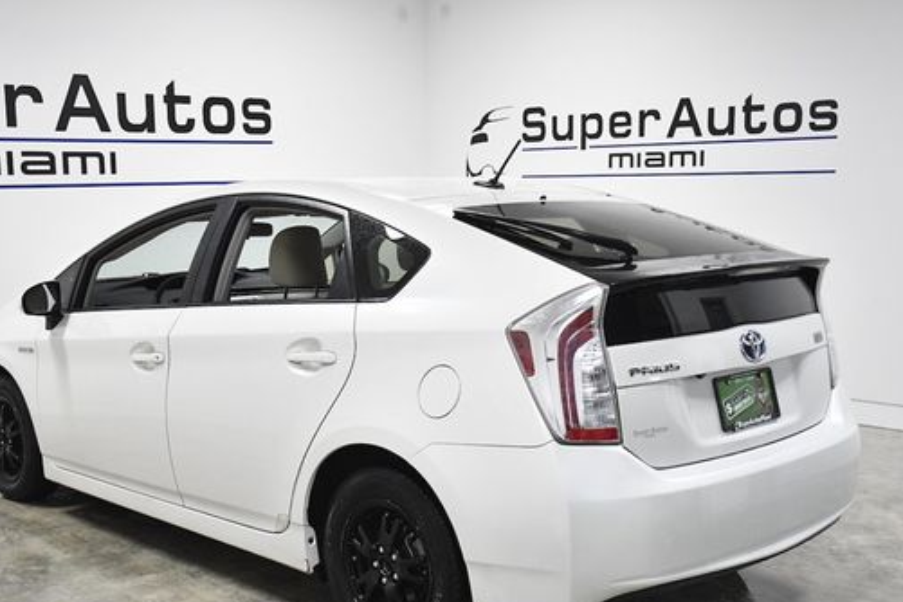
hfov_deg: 42.7
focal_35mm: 46
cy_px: 351
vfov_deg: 29.2
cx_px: 402
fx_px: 1154
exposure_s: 1/640
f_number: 4.5
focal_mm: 24
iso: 2500
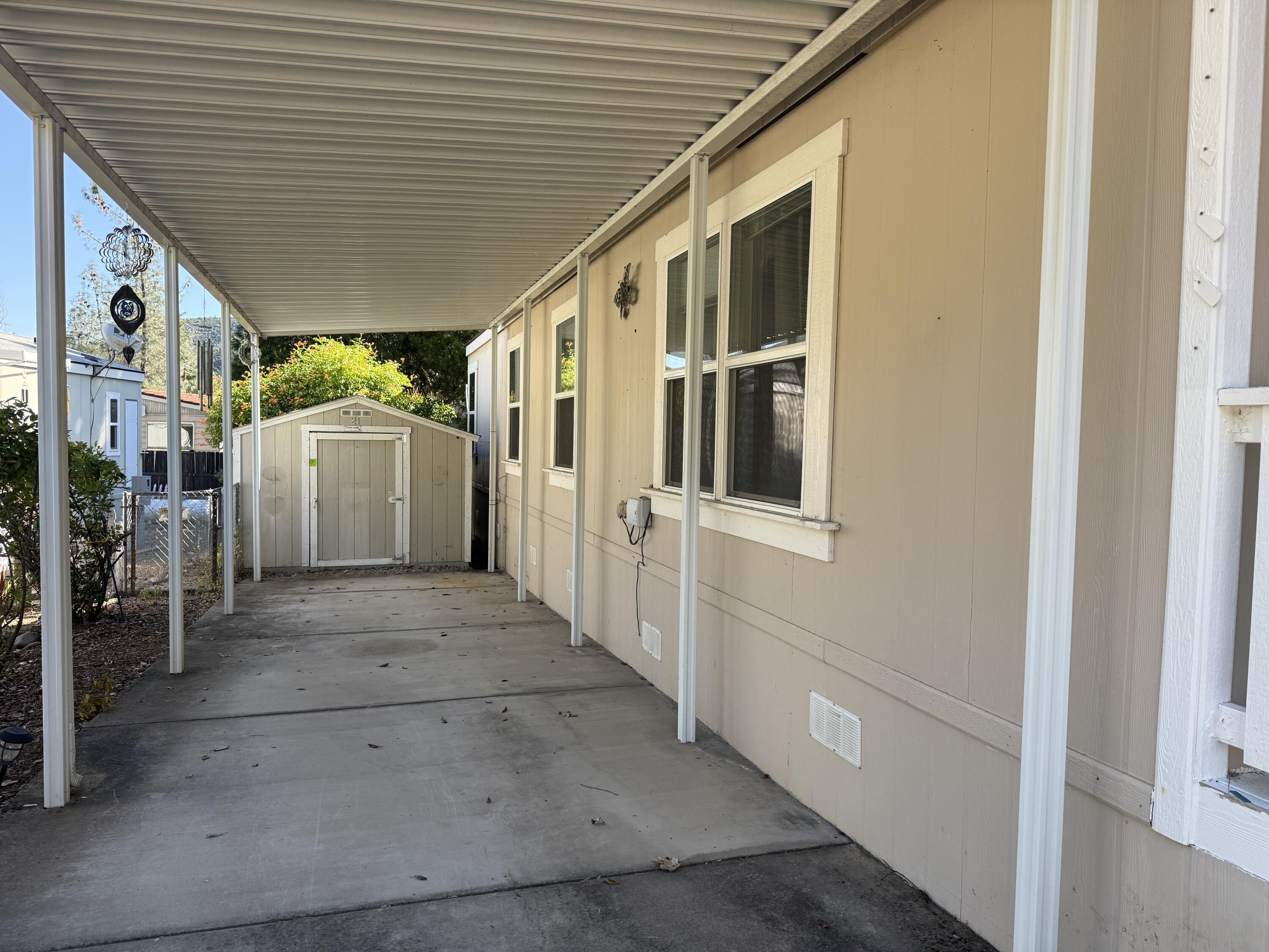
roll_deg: -1.6
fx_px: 880
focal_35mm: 24
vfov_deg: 56.8
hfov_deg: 71.6
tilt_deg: -2.1
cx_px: 634
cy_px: 476
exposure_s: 1/1106
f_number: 1.78
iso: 100
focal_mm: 6.76
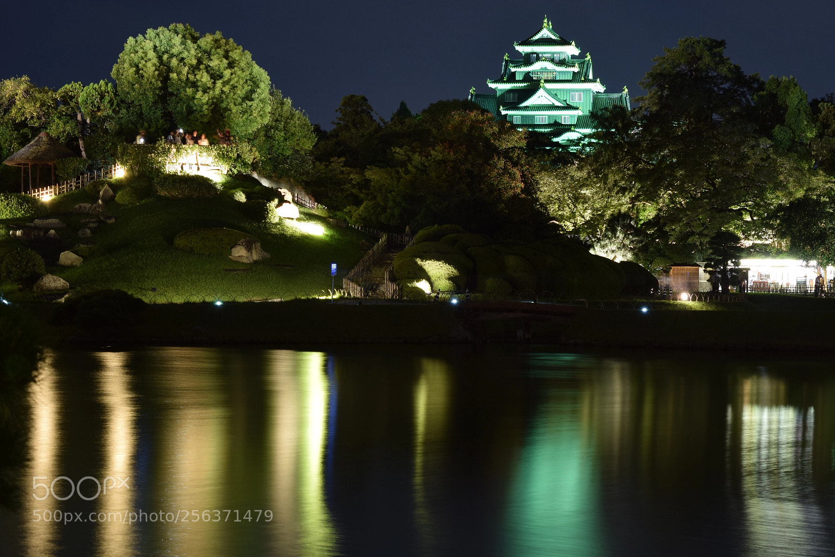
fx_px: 1914
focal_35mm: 82
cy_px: 278
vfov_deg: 16.6
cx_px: 418
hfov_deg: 24.6
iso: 100
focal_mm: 55
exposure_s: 15
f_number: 5.6
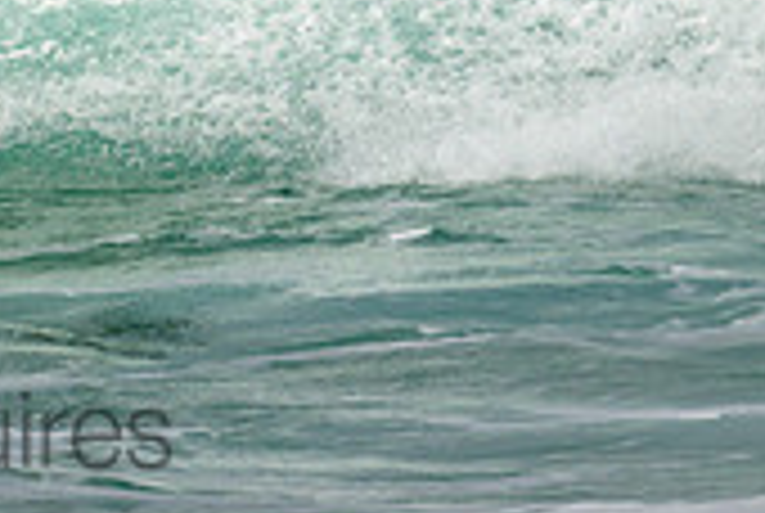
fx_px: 58028
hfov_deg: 0.8
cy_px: -317
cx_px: -176
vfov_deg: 0.5
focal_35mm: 2726
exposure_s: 1/2000
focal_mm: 800
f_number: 11
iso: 720
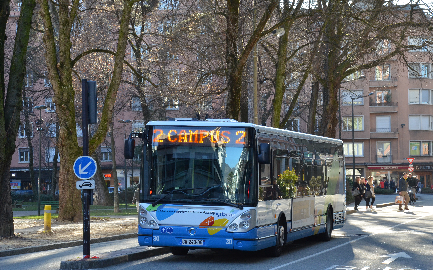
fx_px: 1192
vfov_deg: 13.0
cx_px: 217
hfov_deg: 20.6
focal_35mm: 101
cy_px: 141
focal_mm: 66
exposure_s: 1/400
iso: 900
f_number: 8
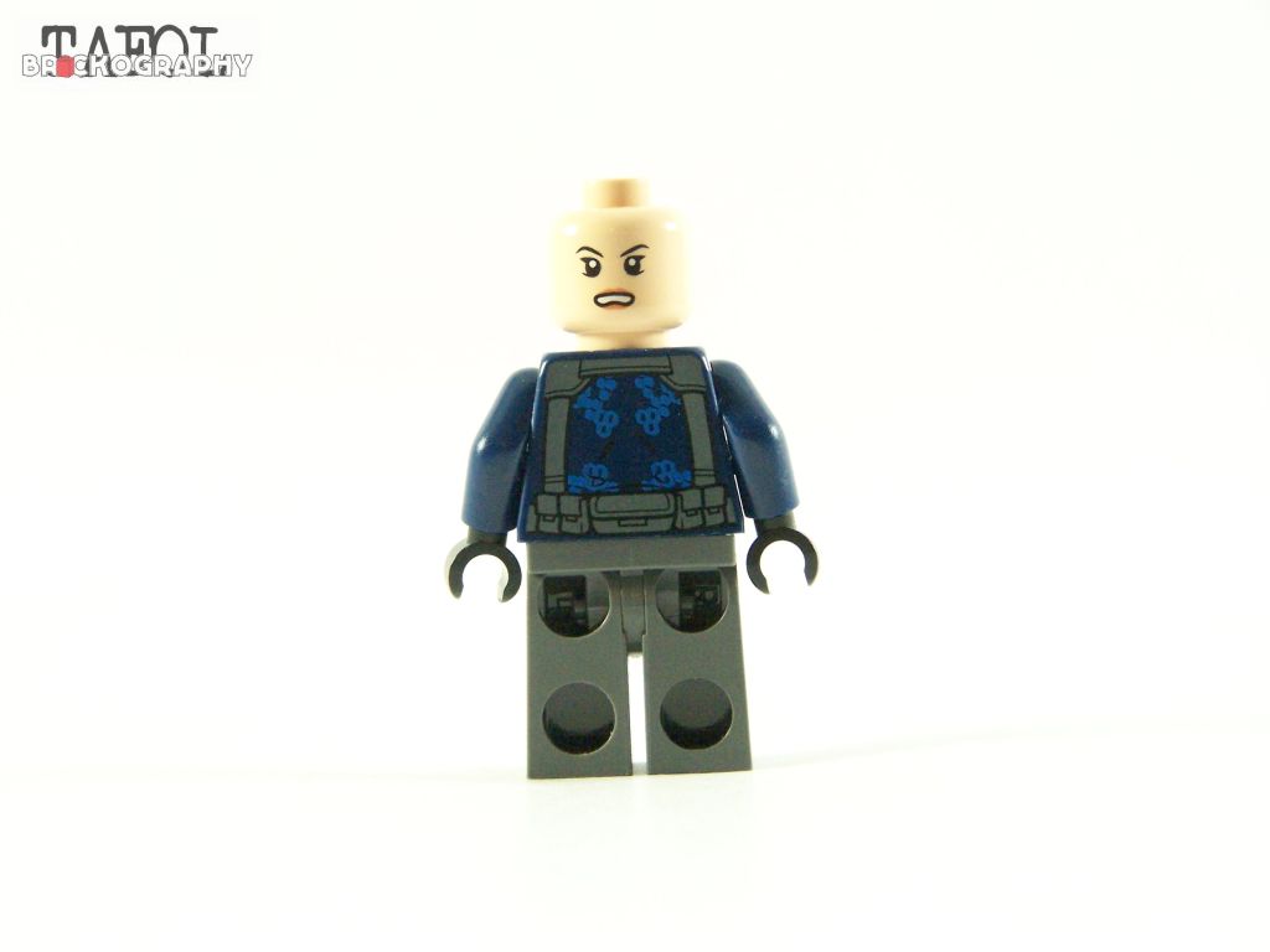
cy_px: 476
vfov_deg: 11.6
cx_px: 635
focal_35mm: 128
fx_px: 4696
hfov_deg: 15.4
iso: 400
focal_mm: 21.2
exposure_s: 1/60
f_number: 3.6
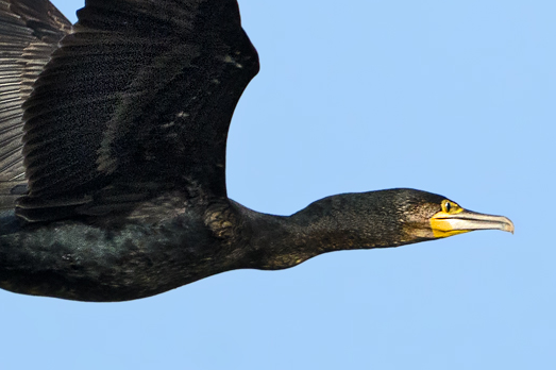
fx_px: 31887
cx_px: 183
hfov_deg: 1.0
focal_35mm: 2066
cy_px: 158
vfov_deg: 0.7
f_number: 8
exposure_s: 1/2000
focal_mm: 600
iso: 400
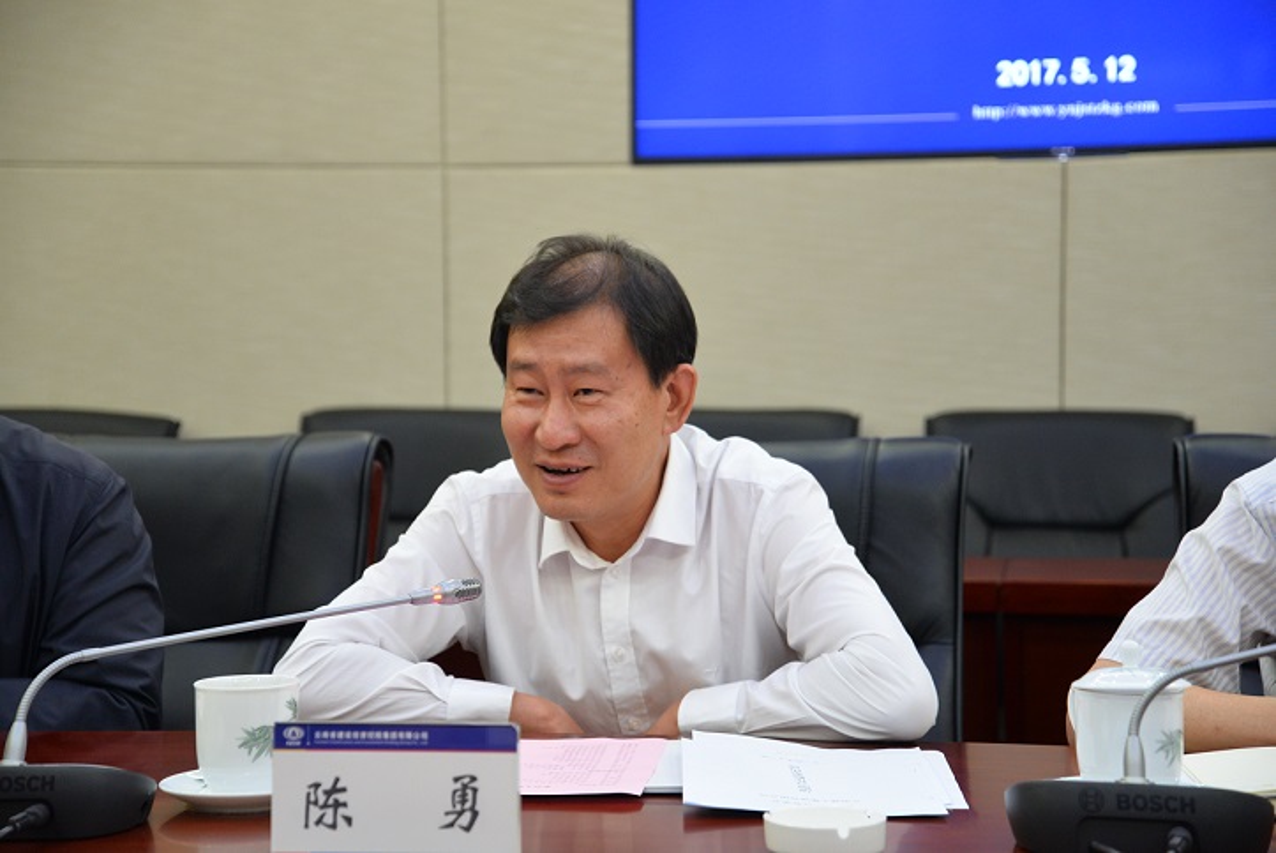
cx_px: 638
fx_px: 2837
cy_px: 426
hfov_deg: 25.3
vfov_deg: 17.1
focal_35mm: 80
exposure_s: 1/80
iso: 2000
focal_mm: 80
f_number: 4.5
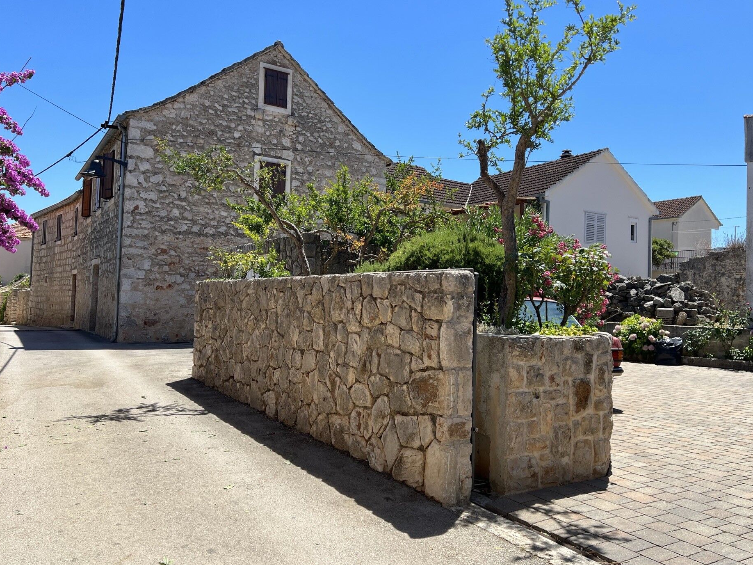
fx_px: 631
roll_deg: -1.8
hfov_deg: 61.5
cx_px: 414
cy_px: 273
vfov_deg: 48.2
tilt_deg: +2.9
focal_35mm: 29
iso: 50
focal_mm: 5.7
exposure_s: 1/3571
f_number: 1.5
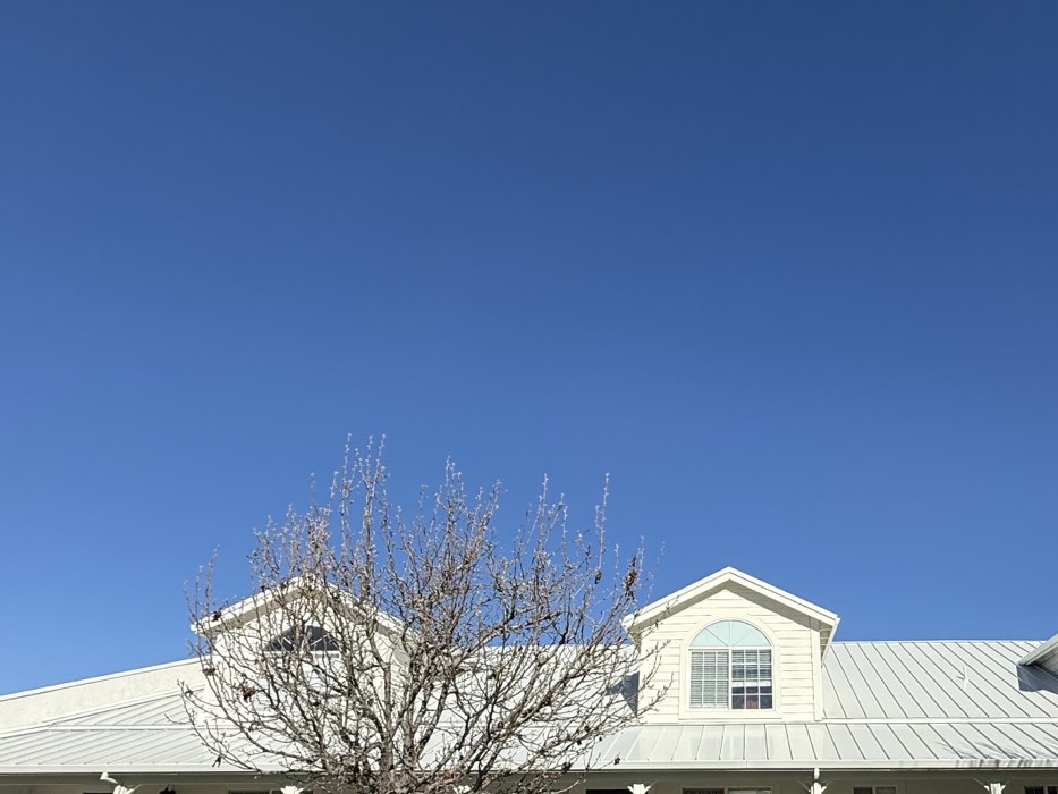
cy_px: 575
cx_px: 743
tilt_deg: +19.6
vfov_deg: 54.7
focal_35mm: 24
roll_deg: +0.6
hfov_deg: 68.6
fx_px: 734
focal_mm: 2.22
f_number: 2.2
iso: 50
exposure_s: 1/5155
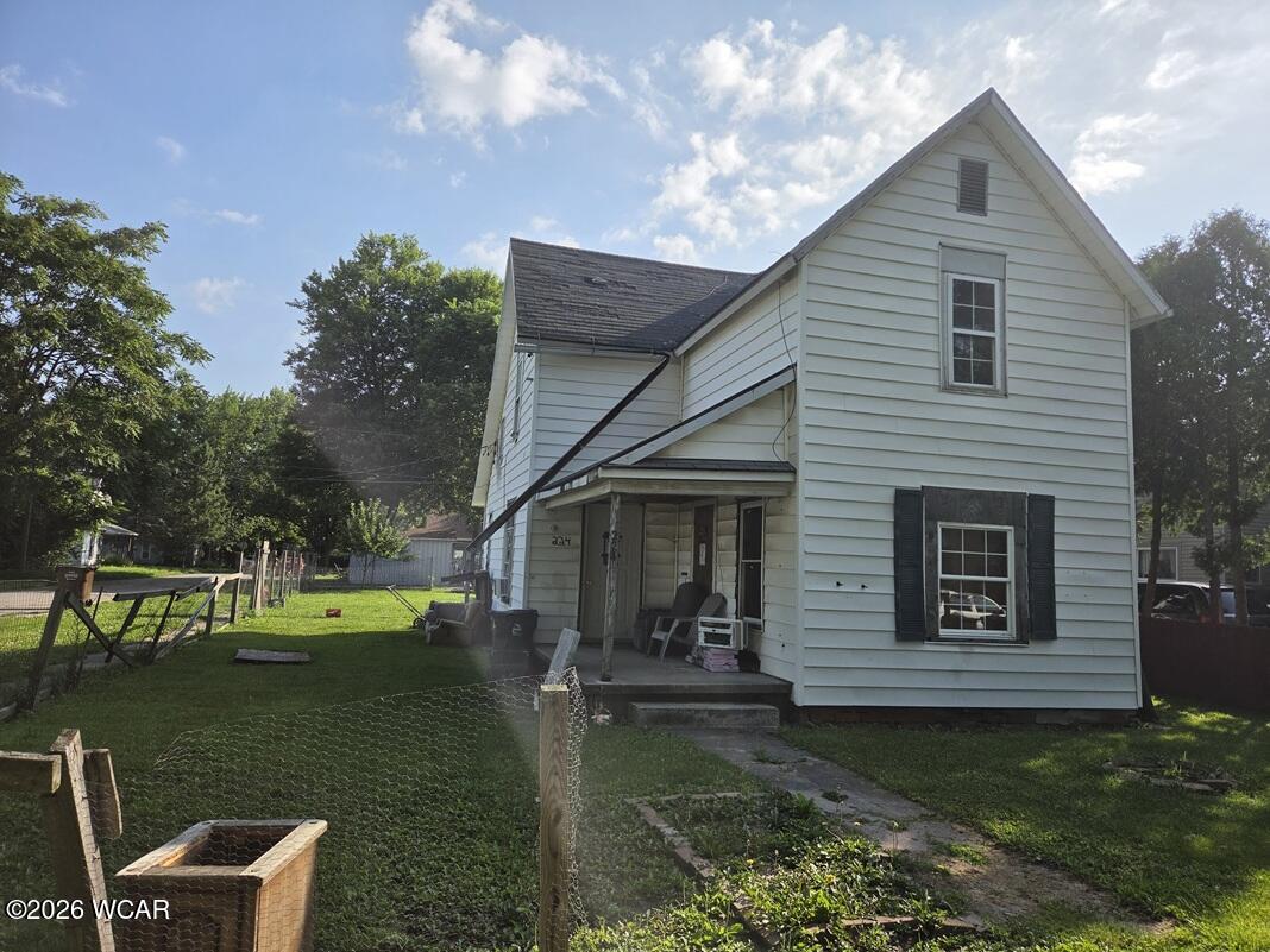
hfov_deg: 73.9
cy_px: 476
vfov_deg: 58.9
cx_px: 635
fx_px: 844
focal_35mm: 23
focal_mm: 5.4
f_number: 1.8
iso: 64
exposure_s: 1/7734
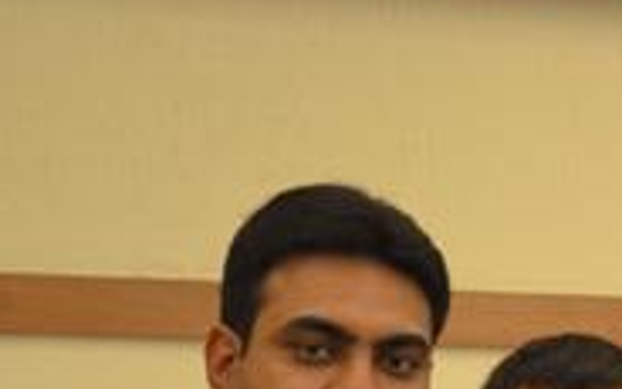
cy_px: 529
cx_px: 869
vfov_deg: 5.1
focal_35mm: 258
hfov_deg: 8.0
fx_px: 4373
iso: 2000
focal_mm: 52
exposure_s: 1/40
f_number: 5.6
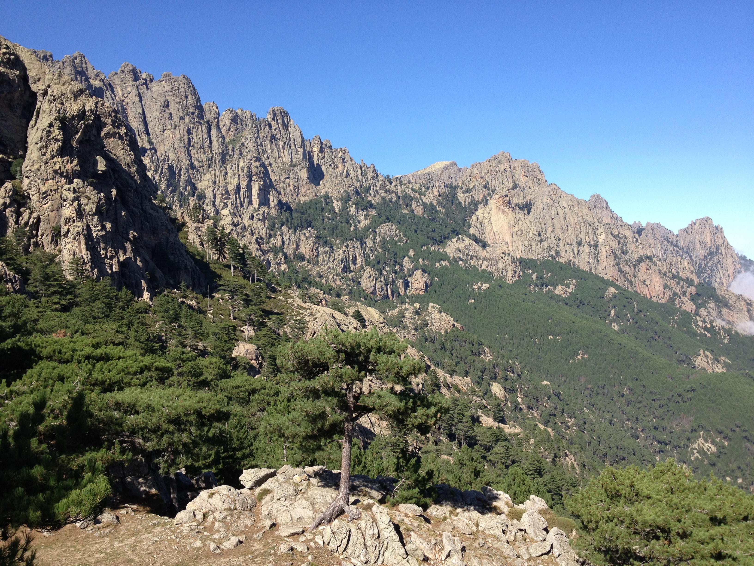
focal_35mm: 35
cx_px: 377
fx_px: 762
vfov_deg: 40.7
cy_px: 283
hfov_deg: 52.6
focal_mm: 4.28
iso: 64
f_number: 2.4
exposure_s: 1/1104
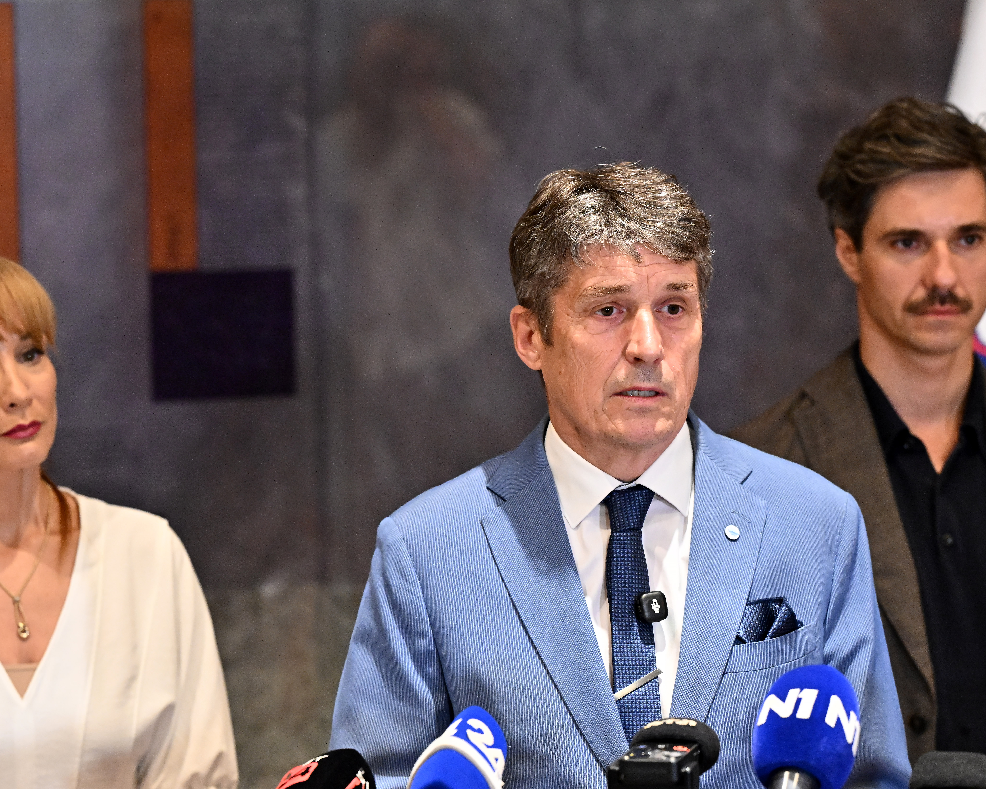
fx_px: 5049
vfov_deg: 8.9
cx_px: 478
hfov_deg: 11.2
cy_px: 444
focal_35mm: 173
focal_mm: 130
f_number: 4
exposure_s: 1/160
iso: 5000
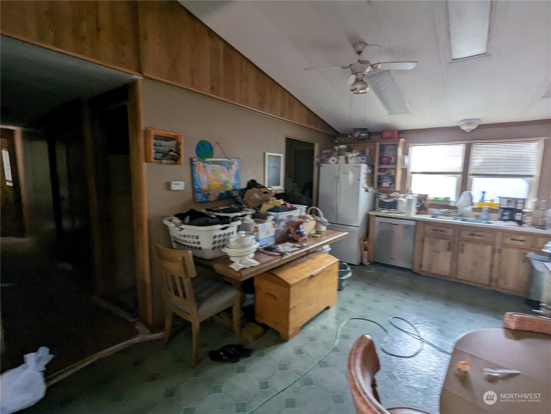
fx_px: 255
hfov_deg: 94.5
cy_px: 207
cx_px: 276
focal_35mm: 16
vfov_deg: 78.1
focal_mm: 2.35
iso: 127
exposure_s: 1/40
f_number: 2.2
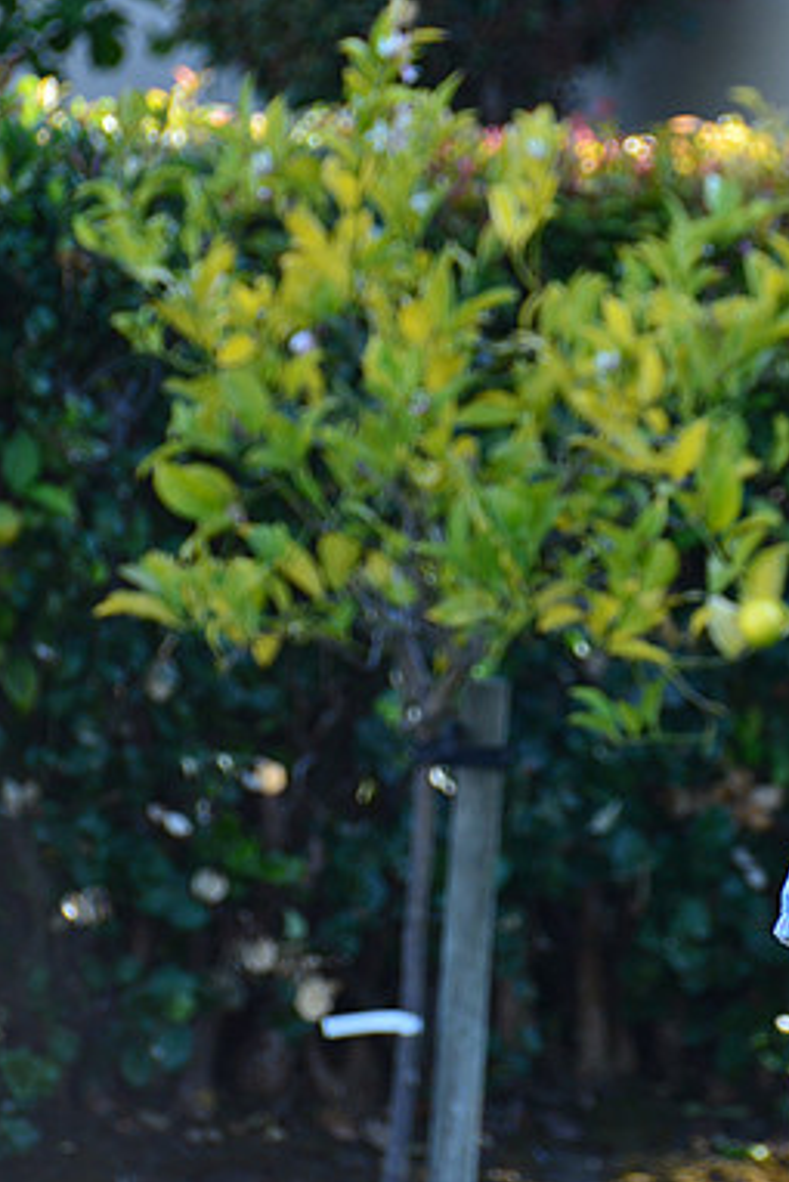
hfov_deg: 3.2
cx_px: 613
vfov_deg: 4.8
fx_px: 14188
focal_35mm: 432
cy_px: 591
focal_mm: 190
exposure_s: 1/320
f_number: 5.6
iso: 400
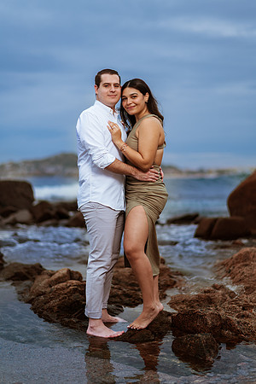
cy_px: 192
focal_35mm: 58
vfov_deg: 34.5
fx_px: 619
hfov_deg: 23.4
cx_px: 128
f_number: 1.4
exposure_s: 1/1250
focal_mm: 58
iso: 50
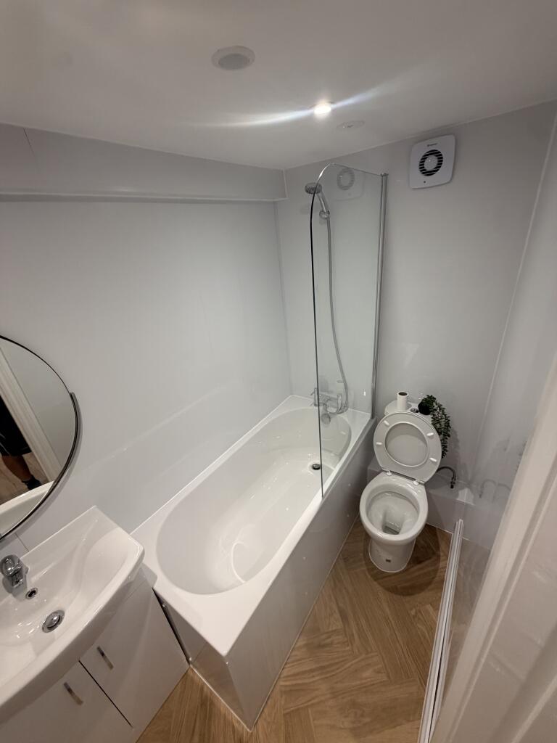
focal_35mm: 14
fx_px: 300
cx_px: 278
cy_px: 372
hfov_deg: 85.7
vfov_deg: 102.1
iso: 160
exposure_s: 1/100
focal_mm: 2.22
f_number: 2.2
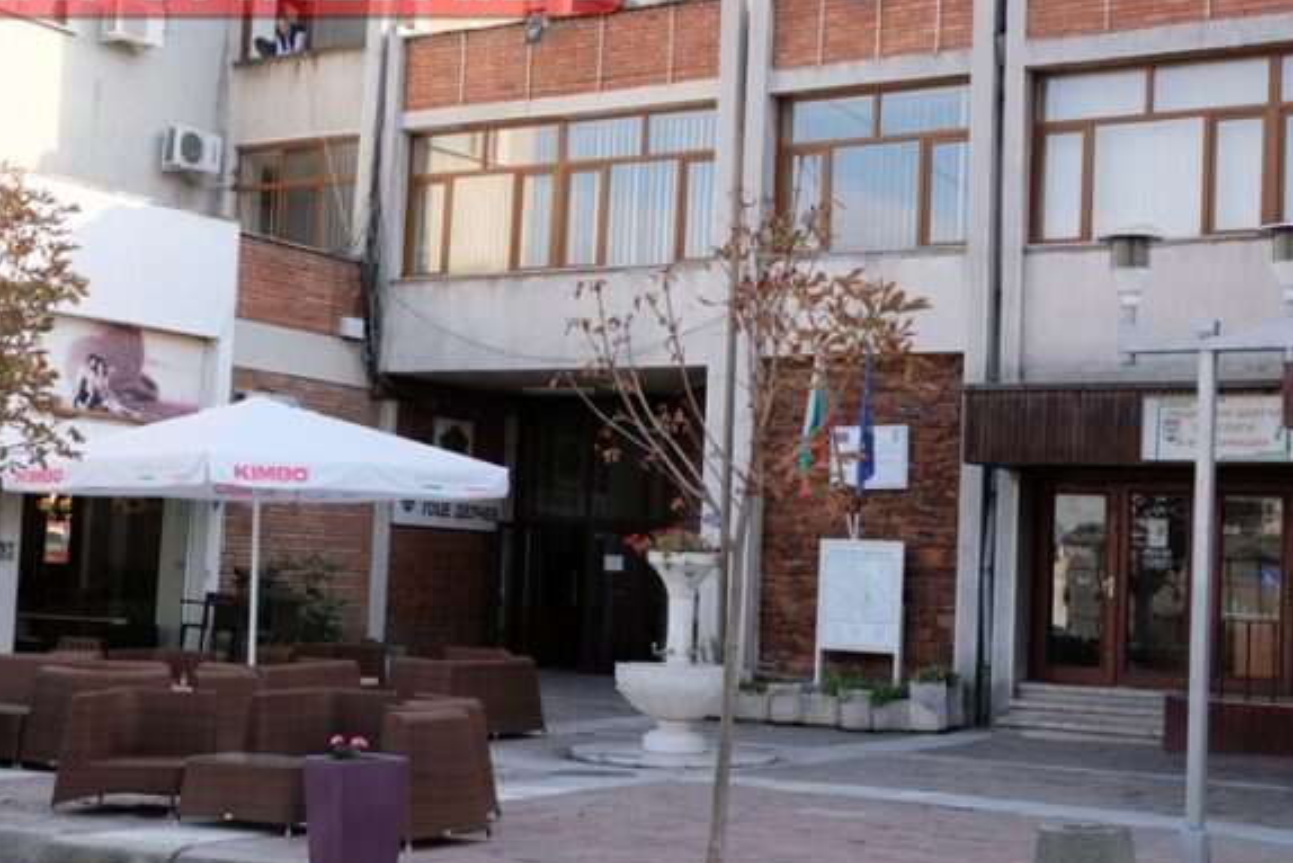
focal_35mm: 57
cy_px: 445
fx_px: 2048
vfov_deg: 23.8
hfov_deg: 35.0
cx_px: 748
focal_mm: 31
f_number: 4.7
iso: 400
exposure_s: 1/400
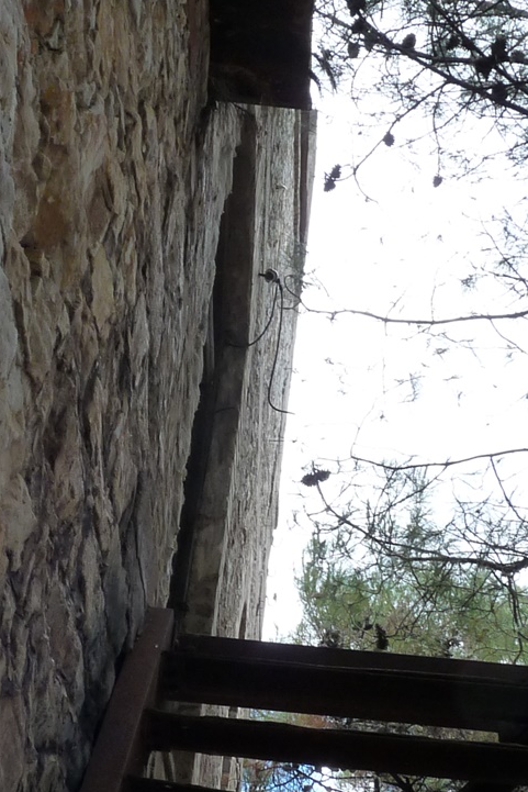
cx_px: 257
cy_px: 436
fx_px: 1583
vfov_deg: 28.1
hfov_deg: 18.9
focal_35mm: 72
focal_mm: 4.8
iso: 160
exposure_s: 1/200
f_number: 5
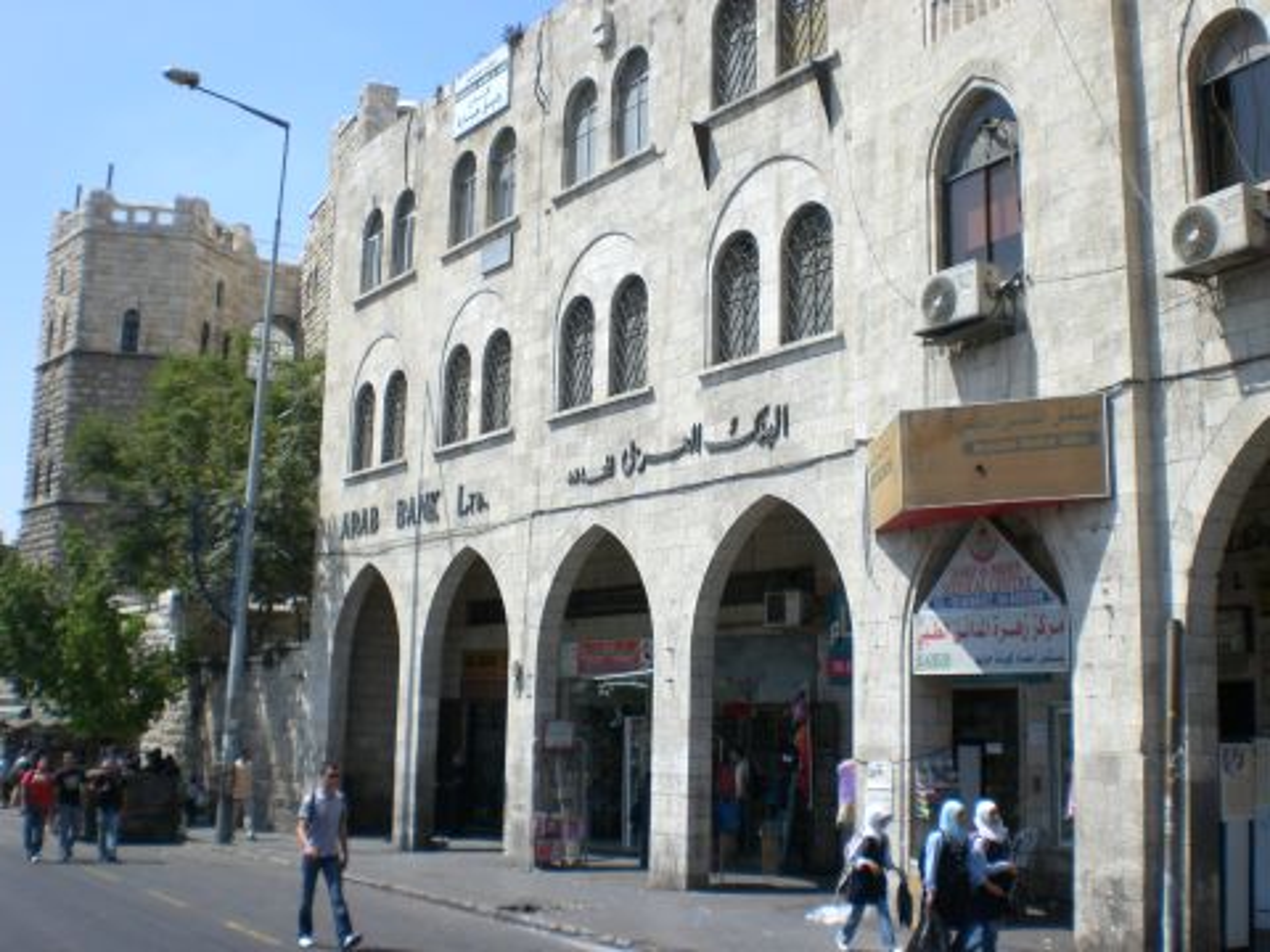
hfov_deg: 49.0
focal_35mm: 38
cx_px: 635
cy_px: 476
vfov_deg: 37.7
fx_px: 1394
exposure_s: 1/400
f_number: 4.4
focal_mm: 6.3
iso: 50
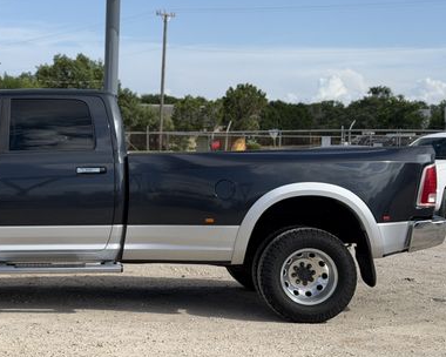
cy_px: 182
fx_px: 1043
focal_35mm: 79
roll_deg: -1.7
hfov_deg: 23.7
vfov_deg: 19.4
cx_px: 76
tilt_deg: -2.7
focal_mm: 6.76
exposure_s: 1/5208
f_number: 1.78
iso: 64
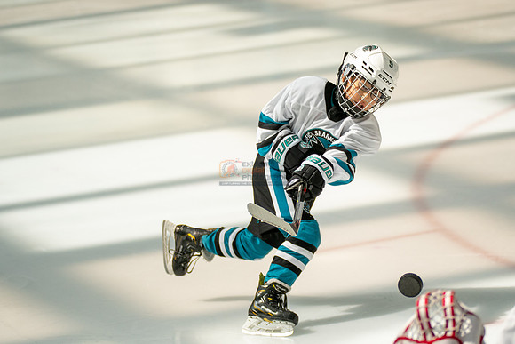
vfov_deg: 7.1
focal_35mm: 195
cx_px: 311
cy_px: 142
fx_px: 2787
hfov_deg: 10.6
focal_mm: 140
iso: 1600
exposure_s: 1/6400
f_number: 2.8
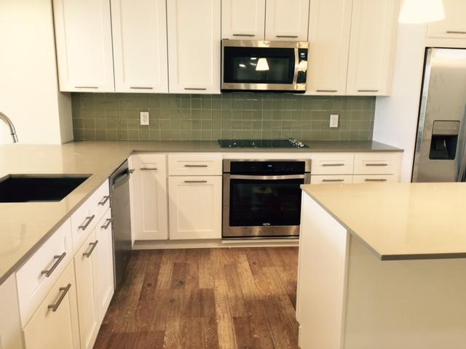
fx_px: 390
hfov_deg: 61.7
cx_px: 233
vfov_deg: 48.2
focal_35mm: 29
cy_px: 174
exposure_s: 1/15
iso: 32
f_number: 2.2
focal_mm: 4.15
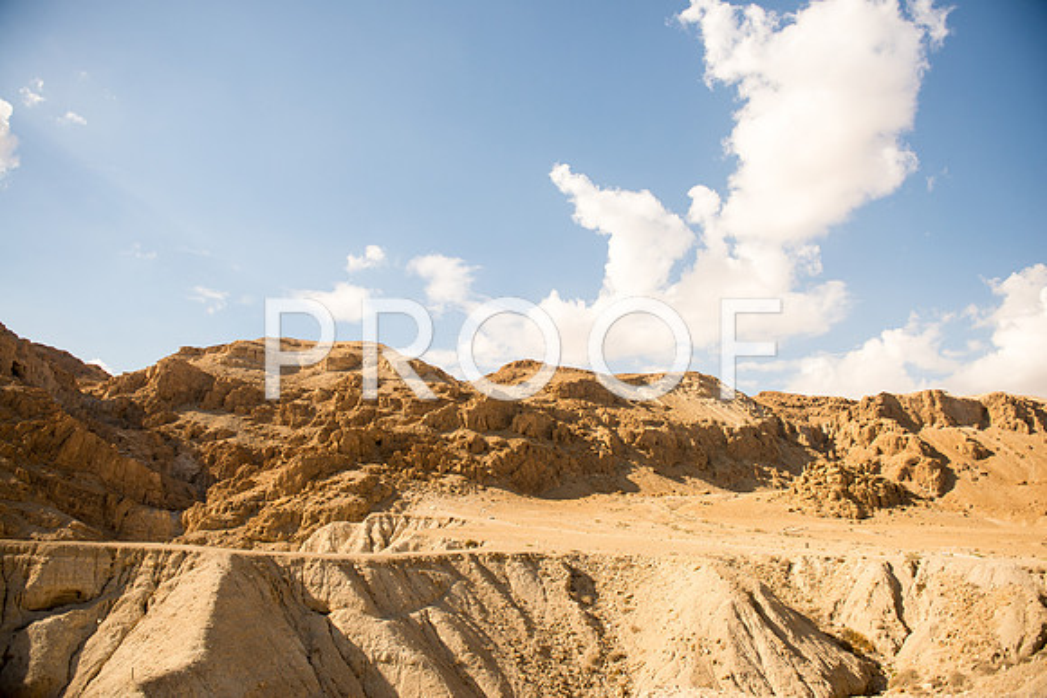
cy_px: 349
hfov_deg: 73.7
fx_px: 698
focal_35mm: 24
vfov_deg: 53.2
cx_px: 524
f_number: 2.8
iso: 200
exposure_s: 1/4000
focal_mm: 24
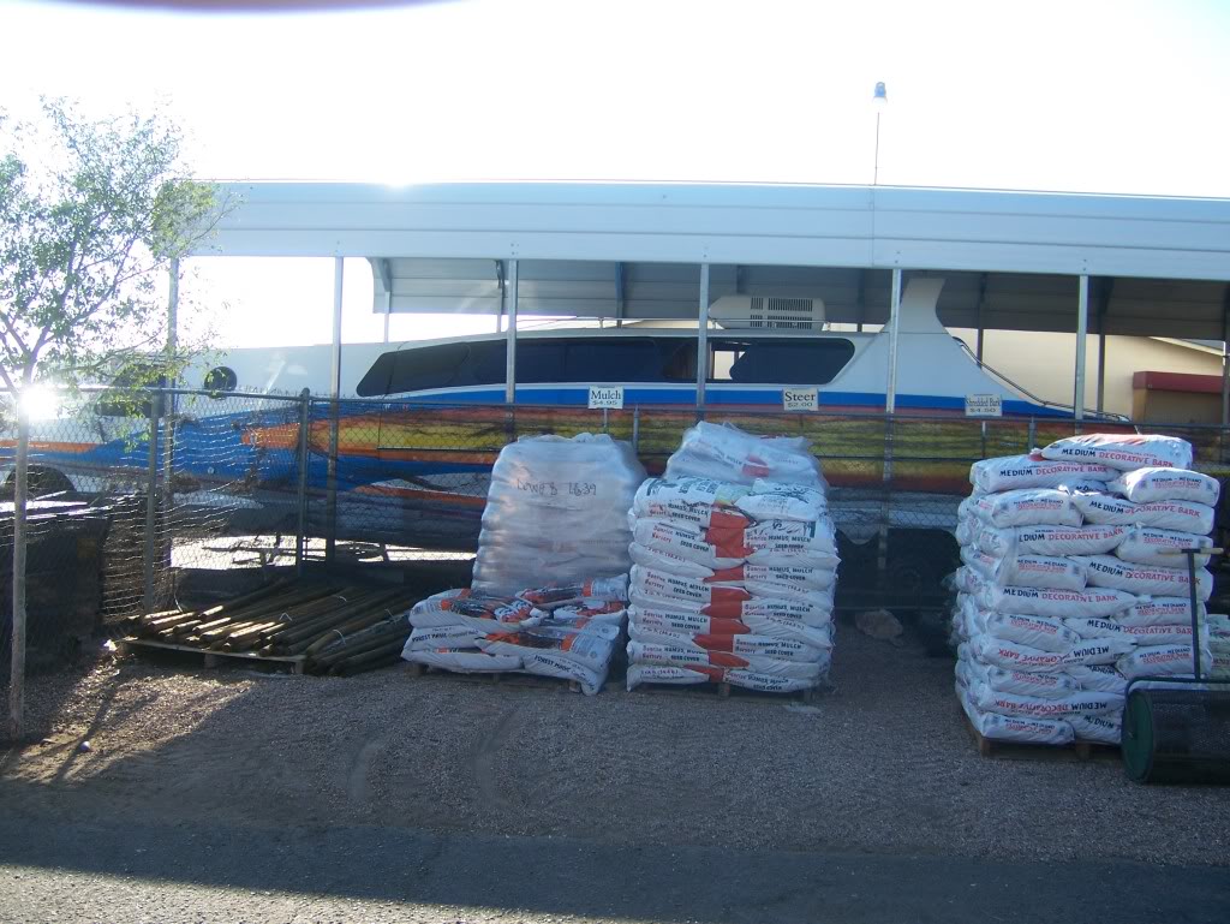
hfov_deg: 51.3
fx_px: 1280
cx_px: 615
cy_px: 462
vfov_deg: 39.7
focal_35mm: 36
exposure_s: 1/500
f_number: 2.8
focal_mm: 6
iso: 80
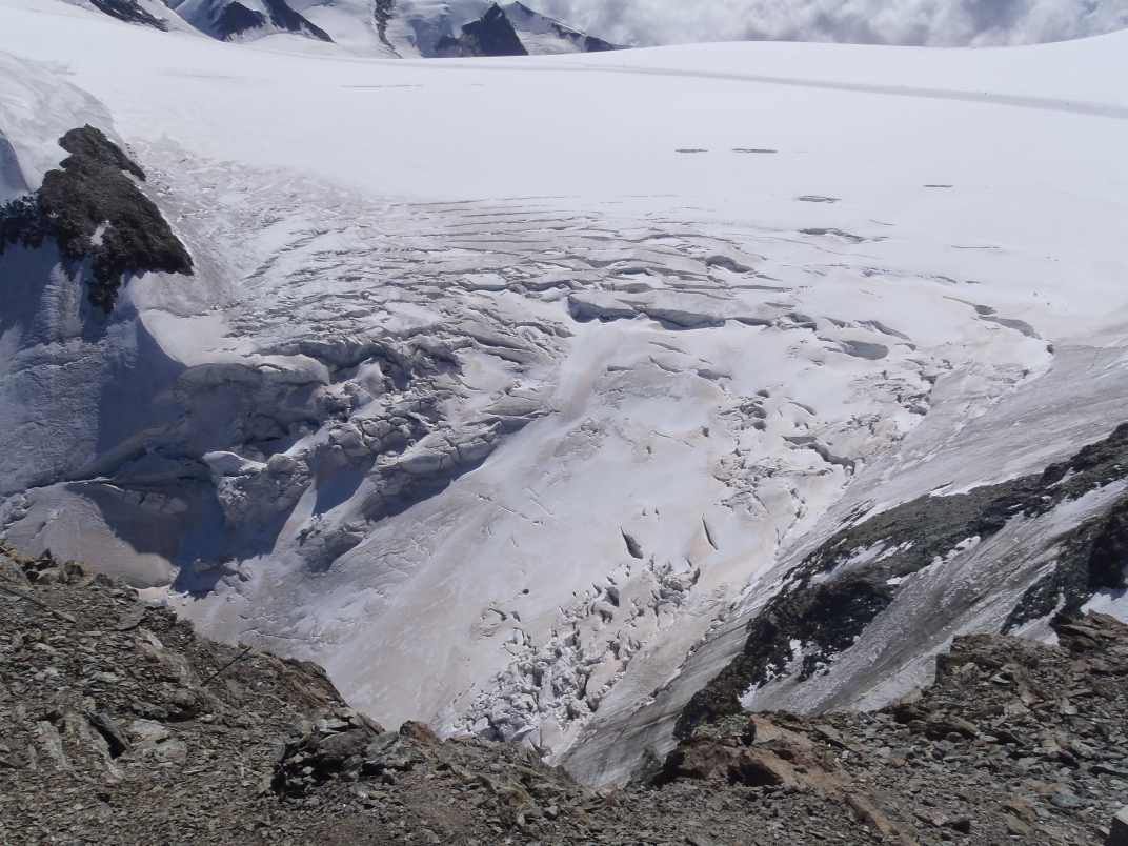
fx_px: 912
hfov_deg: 63.4
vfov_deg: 49.7
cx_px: 564
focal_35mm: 28
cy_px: 423
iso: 80
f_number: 5.6
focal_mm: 5
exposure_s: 1/1250
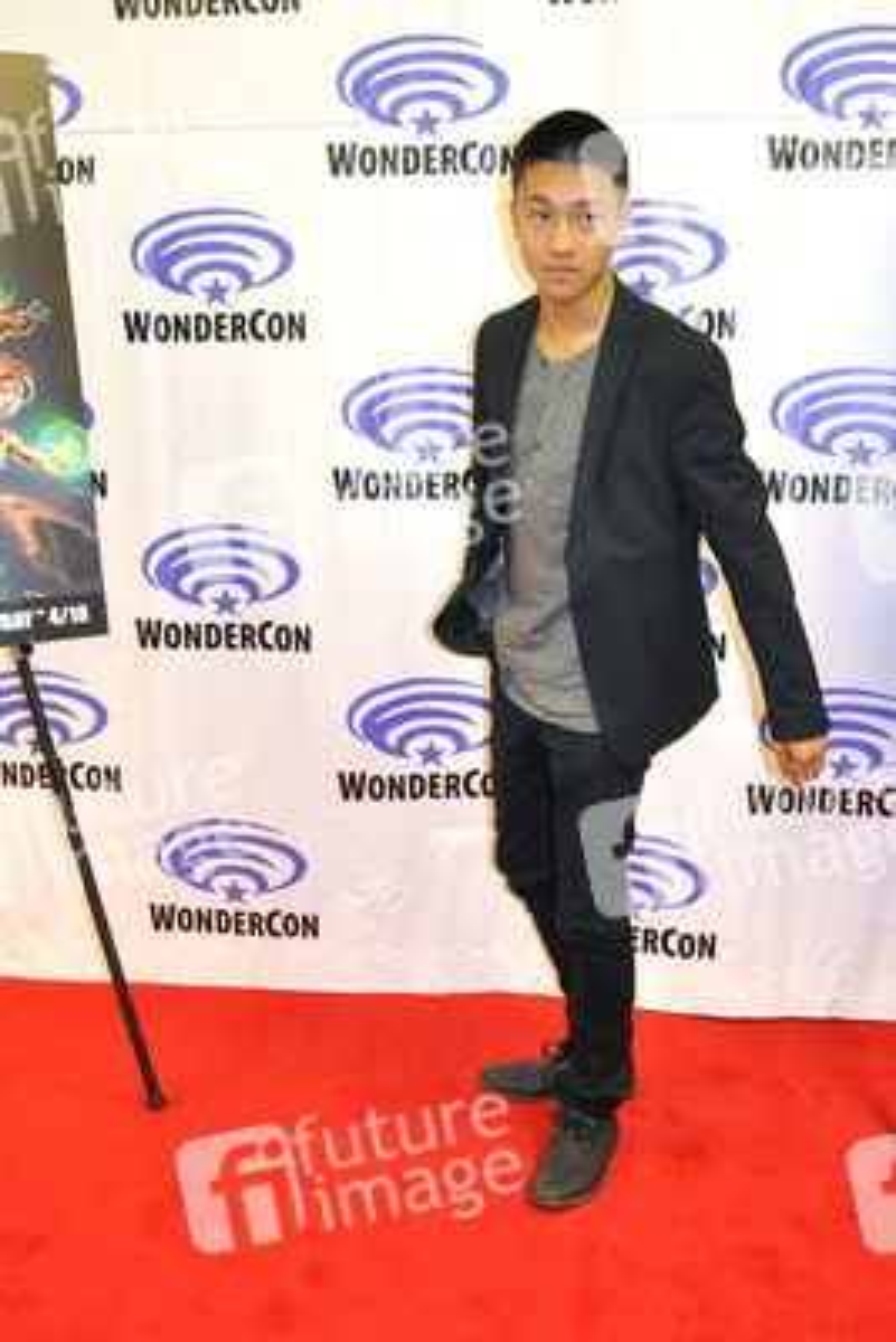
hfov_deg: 36.9
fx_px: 1343
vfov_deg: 53.1
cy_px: 671
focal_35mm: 36
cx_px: 448
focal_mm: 24
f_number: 4.5
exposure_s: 1/60
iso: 1000
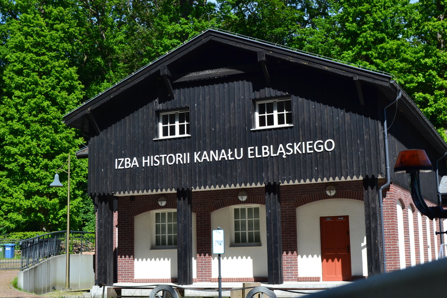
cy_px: 149
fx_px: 670
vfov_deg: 25.1
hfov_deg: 36.9
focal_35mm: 54
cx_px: 224
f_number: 10
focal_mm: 36
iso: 400
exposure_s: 1/250
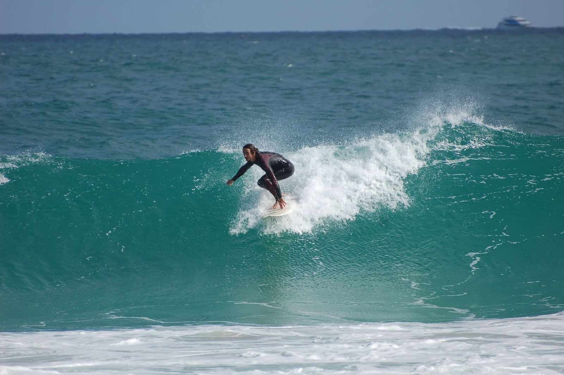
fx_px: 7044
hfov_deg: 4.6
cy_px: 188
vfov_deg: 3.0
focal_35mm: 450
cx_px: 282
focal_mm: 300
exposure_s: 1/1500
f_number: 5.6
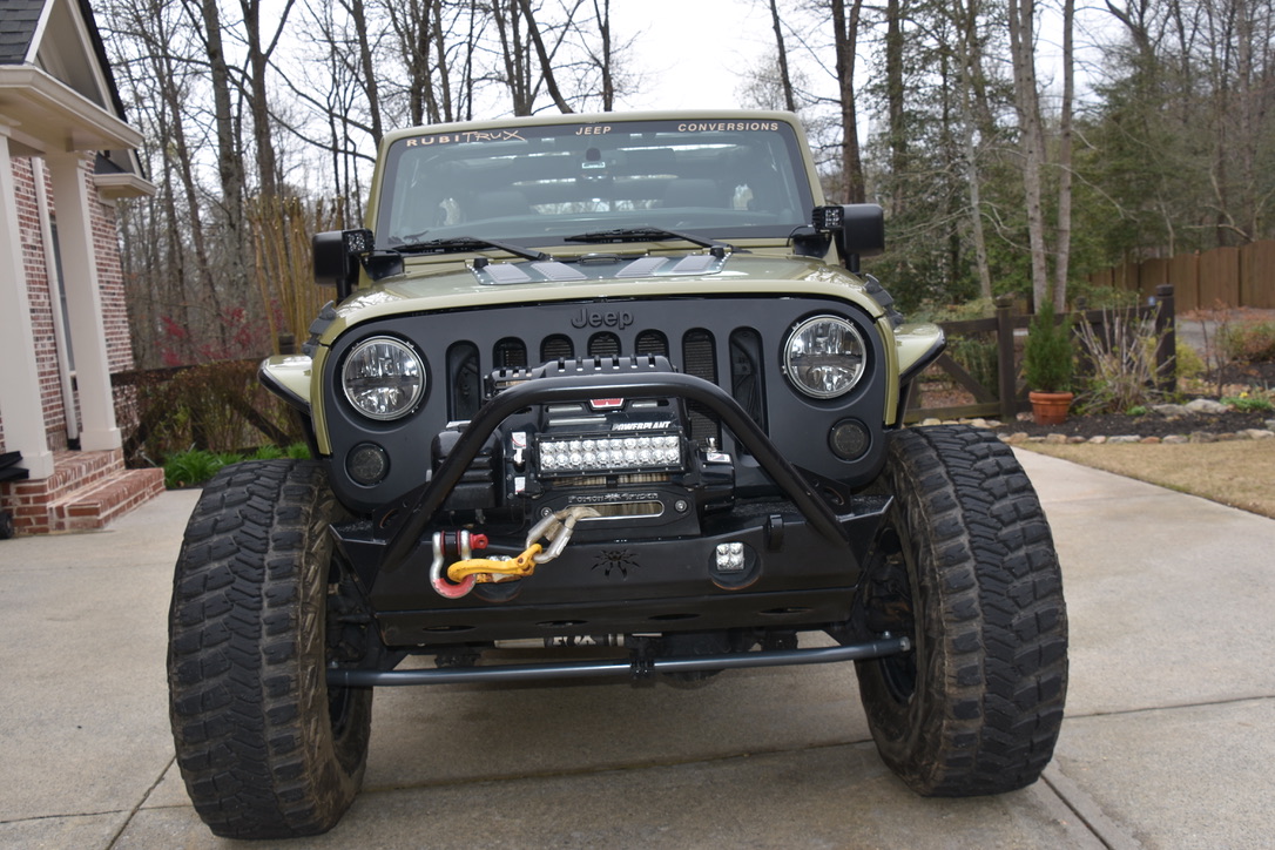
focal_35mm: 33
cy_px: 425
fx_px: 1169
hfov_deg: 57.2
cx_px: 638
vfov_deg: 40.0
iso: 100
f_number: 6.3
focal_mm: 22
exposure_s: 1/250
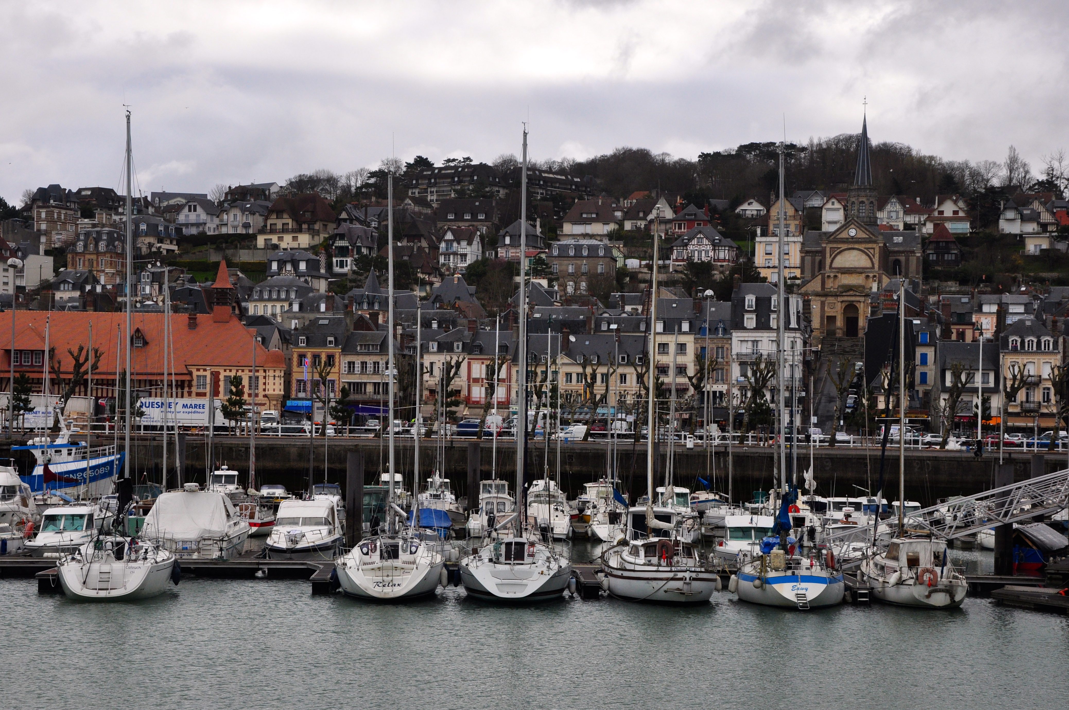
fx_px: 2225
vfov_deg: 18.1
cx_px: 534
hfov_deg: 27.0
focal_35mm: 75
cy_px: 355
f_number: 10
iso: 400
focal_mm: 50
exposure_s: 1/400
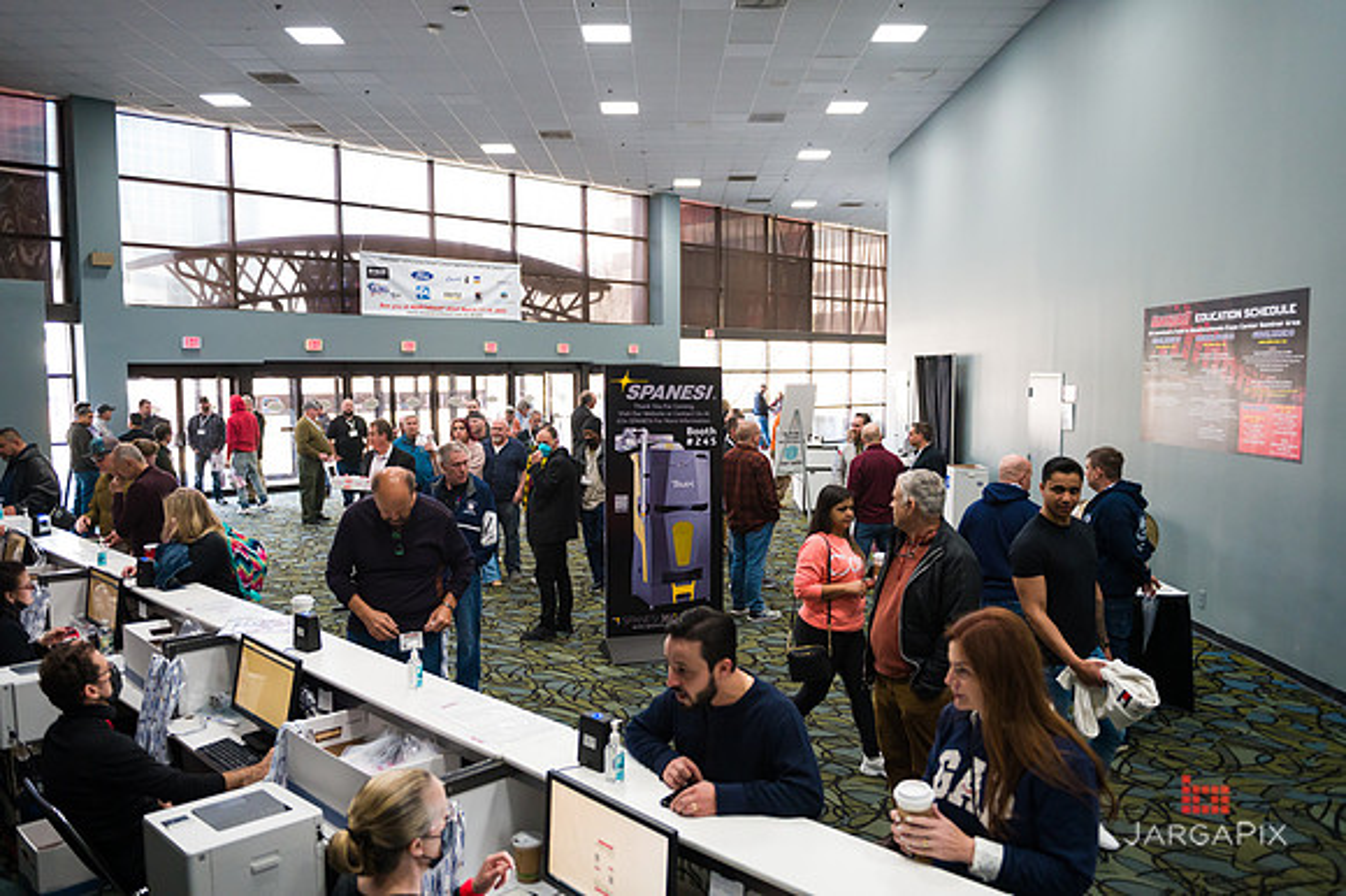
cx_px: 673
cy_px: 448
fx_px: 1009
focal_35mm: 27
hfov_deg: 67.4
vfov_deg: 47.9
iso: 3200
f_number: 3.2
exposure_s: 1/200
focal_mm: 27
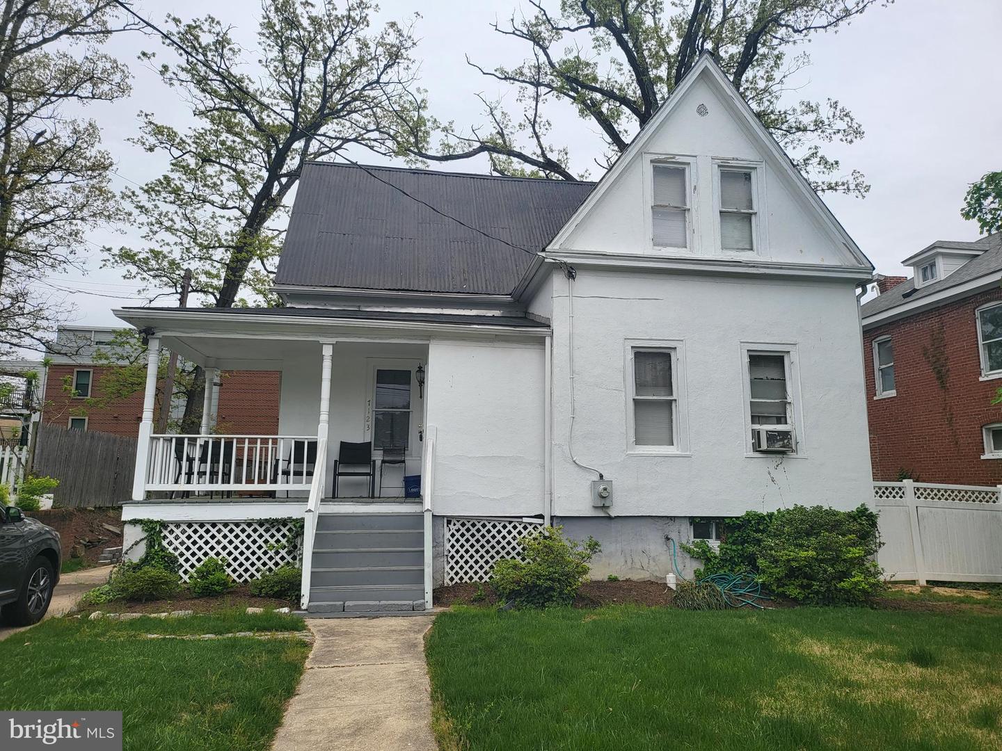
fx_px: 695
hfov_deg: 71.6
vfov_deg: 56.8
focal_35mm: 24
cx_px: 501
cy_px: 376
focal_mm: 5
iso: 40
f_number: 1.8
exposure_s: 1/1681
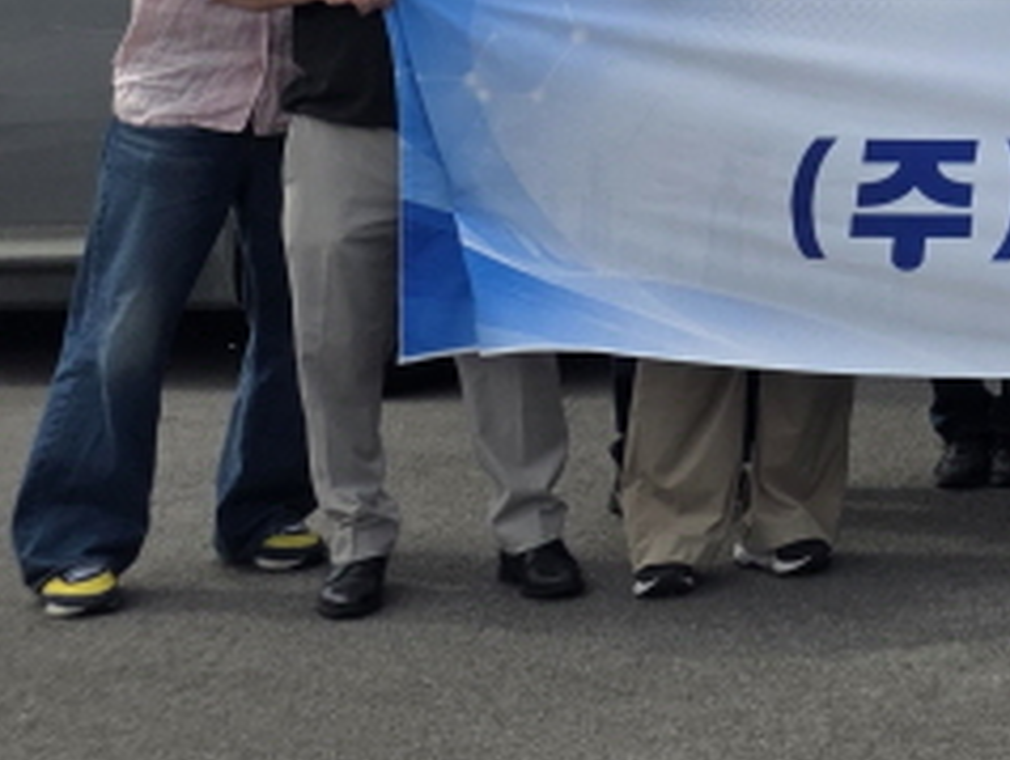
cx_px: 2211
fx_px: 3213
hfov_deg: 14.0
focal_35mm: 110
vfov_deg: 11.9
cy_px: -809
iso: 80
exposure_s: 1/4889
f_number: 1.7
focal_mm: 6.25
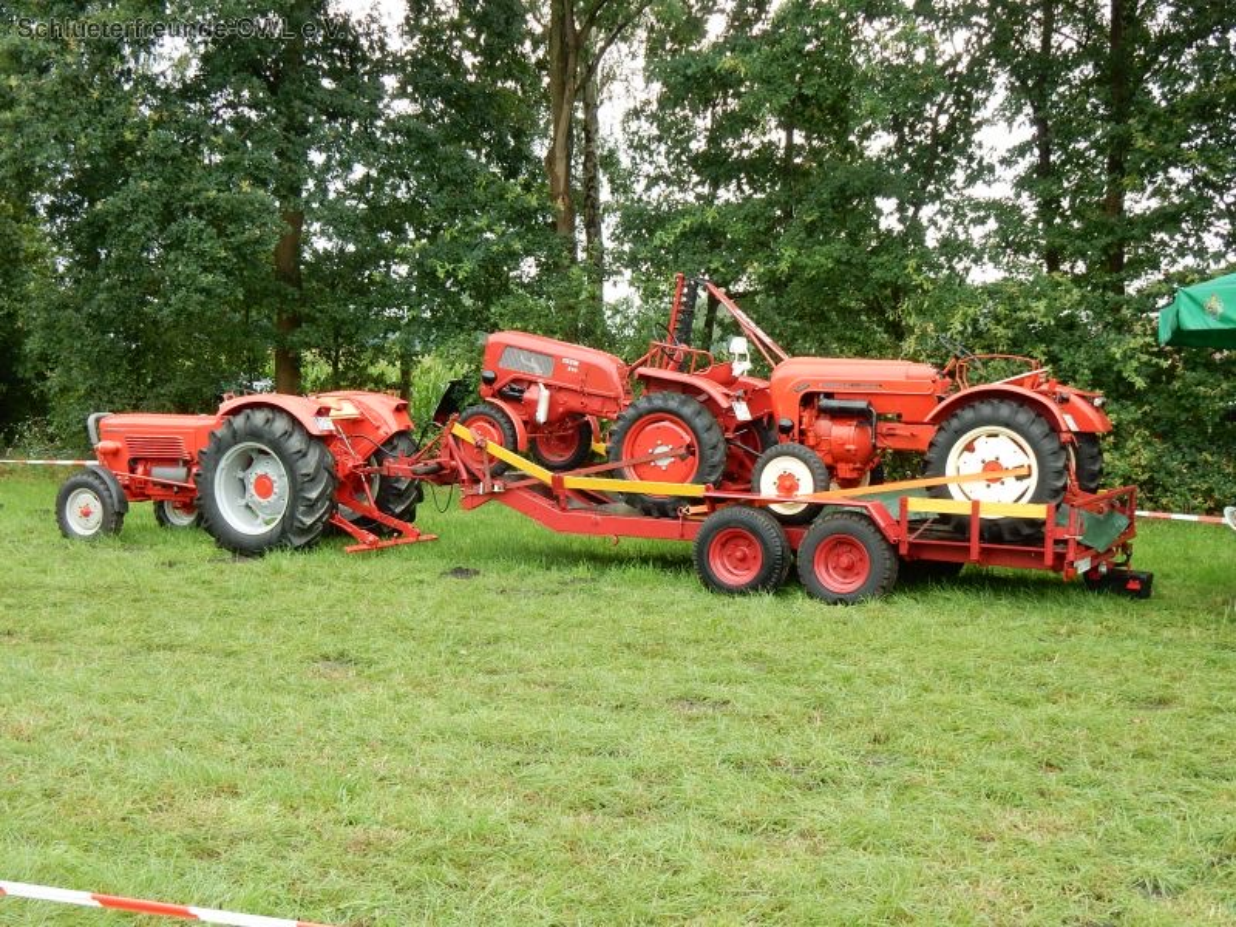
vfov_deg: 28.6
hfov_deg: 37.5
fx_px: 1821
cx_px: 618
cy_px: 464
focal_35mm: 51
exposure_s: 1/100
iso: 125
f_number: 4.5
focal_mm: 9
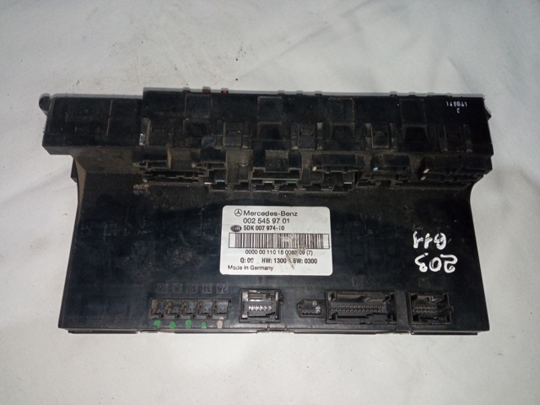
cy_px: 202
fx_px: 421
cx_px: 270
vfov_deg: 51.4
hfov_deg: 65.3
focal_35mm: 27
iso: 450
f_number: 2.2
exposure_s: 1/25
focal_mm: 3.79
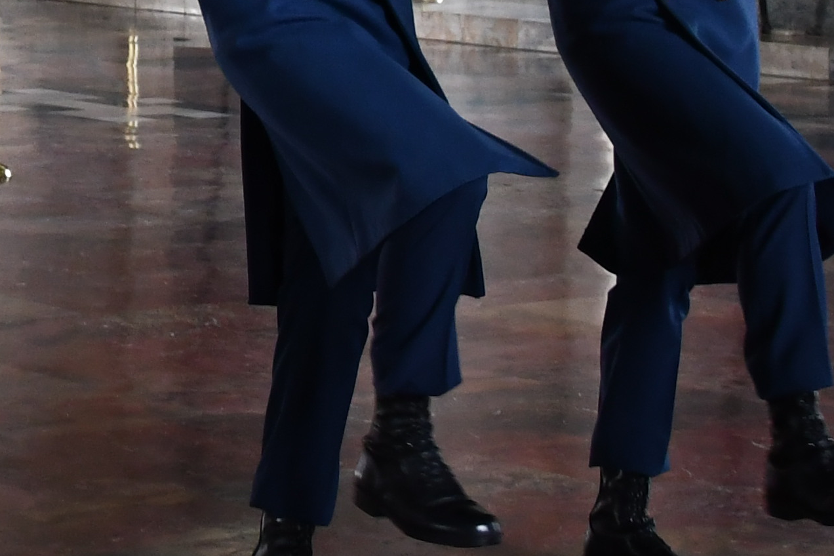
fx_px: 3753
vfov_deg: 8.3
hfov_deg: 12.2
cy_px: -255
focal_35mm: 162
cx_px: -317
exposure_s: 1/125
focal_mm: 25
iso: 1000
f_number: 4
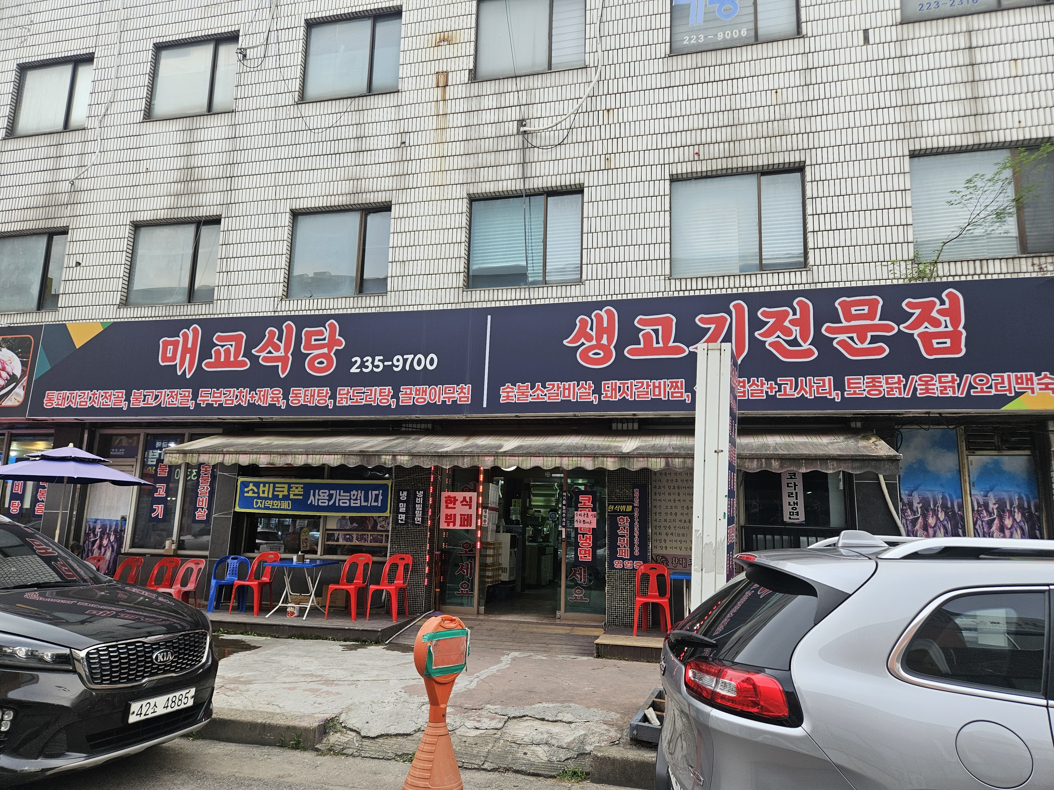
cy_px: 395
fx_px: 700
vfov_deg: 58.9
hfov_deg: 73.9
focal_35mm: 23
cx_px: 527
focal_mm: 5.4
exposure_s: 1/207
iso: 64
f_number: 1.8
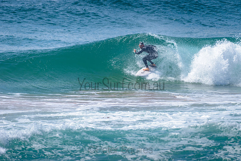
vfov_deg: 2.2
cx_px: 148
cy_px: 62
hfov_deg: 3.4
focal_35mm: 613
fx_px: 4102
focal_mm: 500
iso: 110
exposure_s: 1/2000
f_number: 5.6
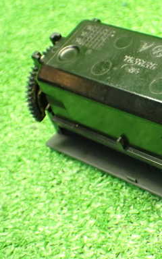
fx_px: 445
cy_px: 130
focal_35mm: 63
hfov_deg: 20.0
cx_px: 159
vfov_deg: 32.5
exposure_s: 1/40
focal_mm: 6.83
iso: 1000
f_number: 2.7
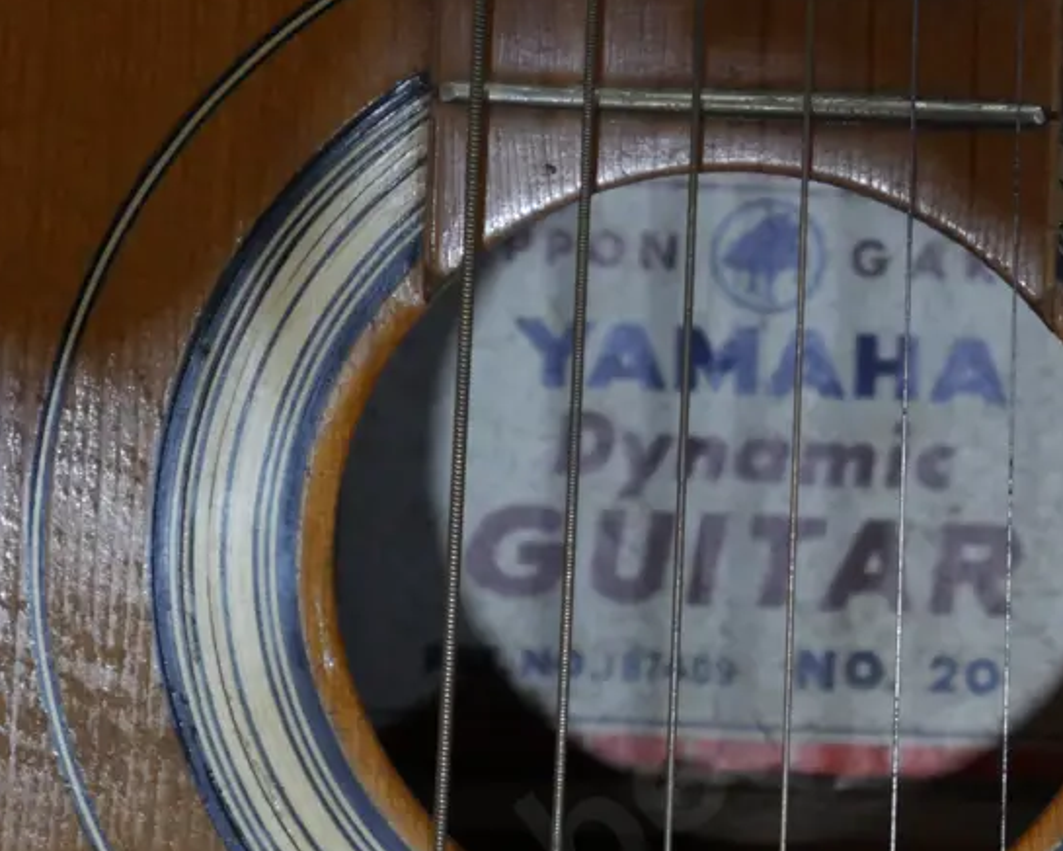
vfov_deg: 10.0
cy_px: 549
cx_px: 989
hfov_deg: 12.4
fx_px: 4845
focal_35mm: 154
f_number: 5.6
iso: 1250
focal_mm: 42
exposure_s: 1/100
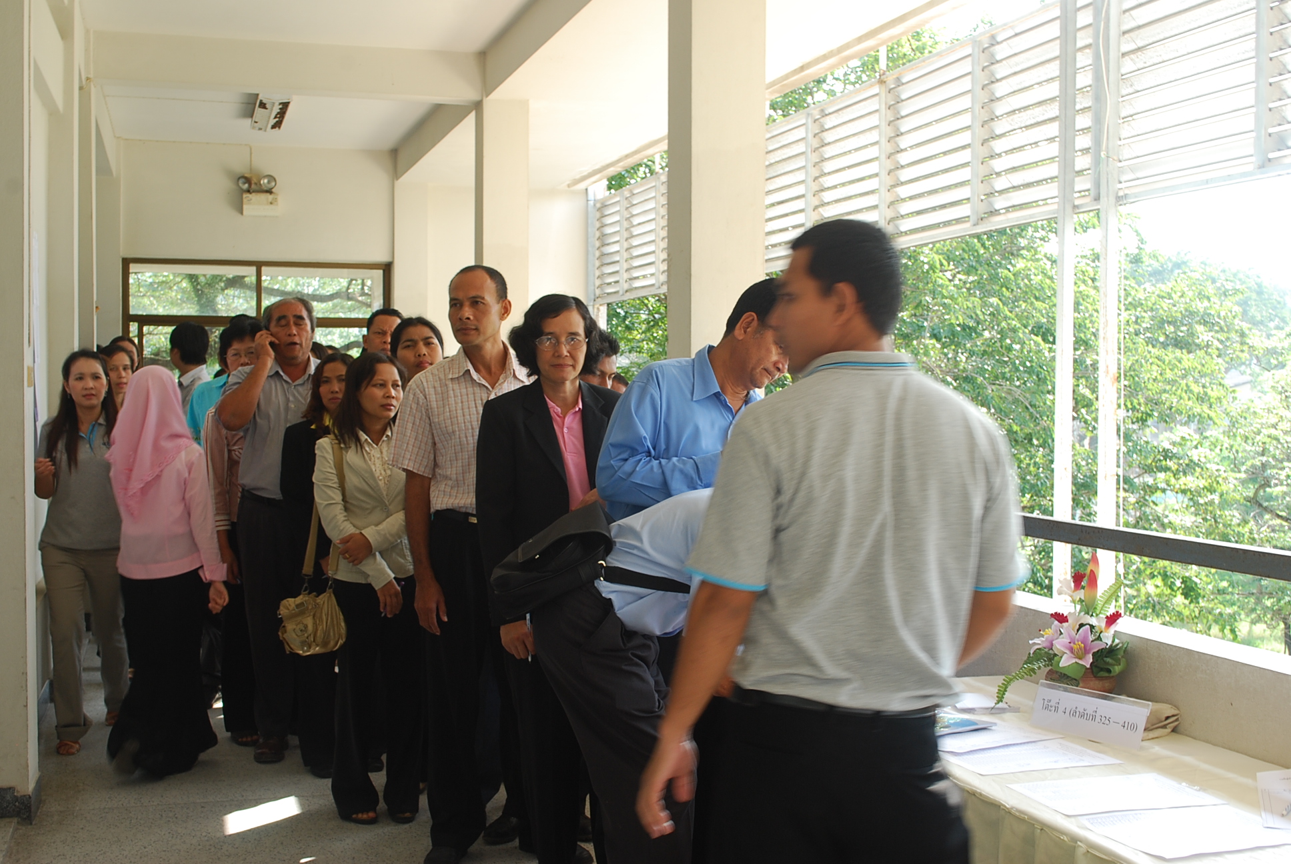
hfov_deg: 44.9
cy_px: 432
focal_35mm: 44
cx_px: 646
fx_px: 1562
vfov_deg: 30.9
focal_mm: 29
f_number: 9
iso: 200
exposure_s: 1/30
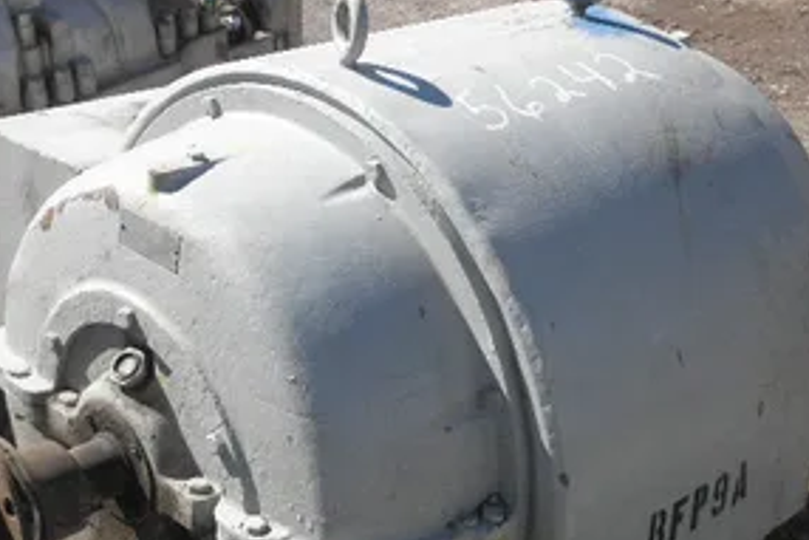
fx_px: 1439
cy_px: 385
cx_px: 362
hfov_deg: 31.4
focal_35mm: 64
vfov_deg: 21.1
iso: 64
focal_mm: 7.9
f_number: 9.6
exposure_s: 1/80
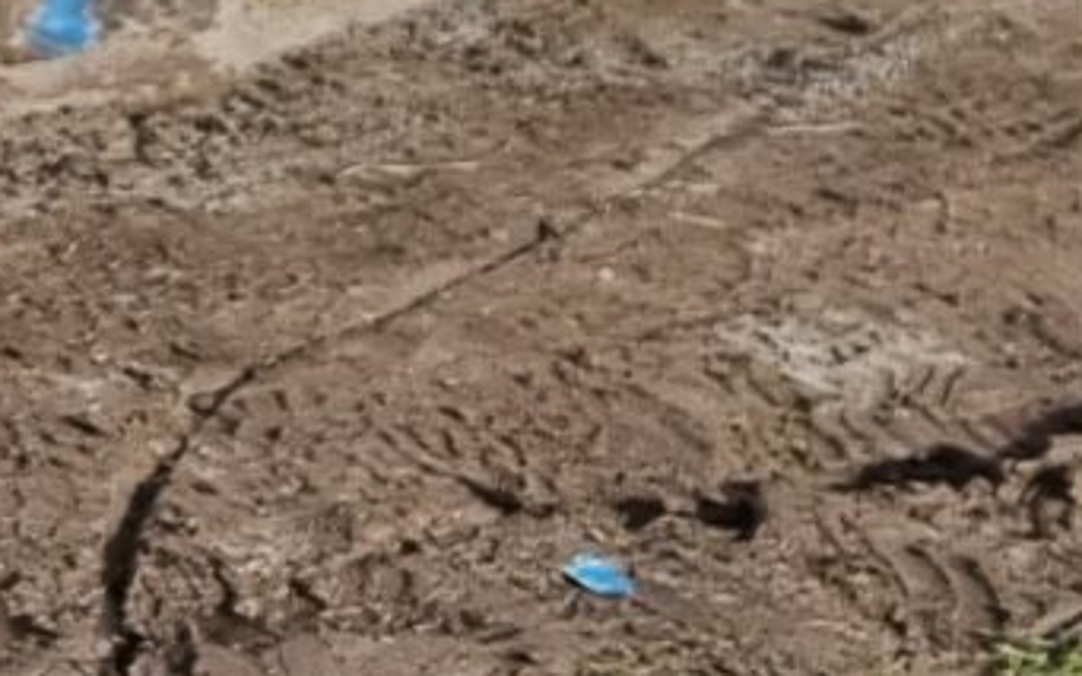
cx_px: -2075
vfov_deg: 6.2
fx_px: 6103
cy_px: -397
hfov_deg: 8.6
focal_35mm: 207
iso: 50
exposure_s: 1/2104
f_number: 1.8
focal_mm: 5.4
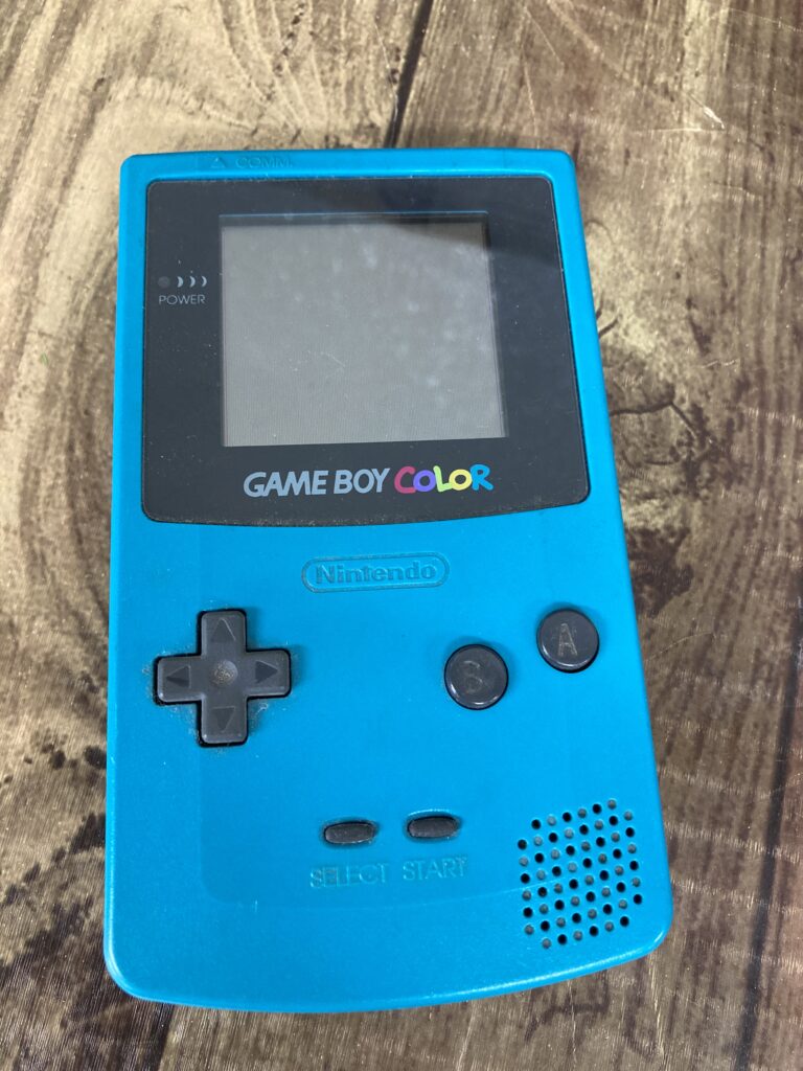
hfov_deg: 49.7
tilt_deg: -77.3
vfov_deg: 63.4
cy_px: 536
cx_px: 402
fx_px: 866
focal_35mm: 28
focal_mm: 3.99
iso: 200
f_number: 1.8
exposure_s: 1/60
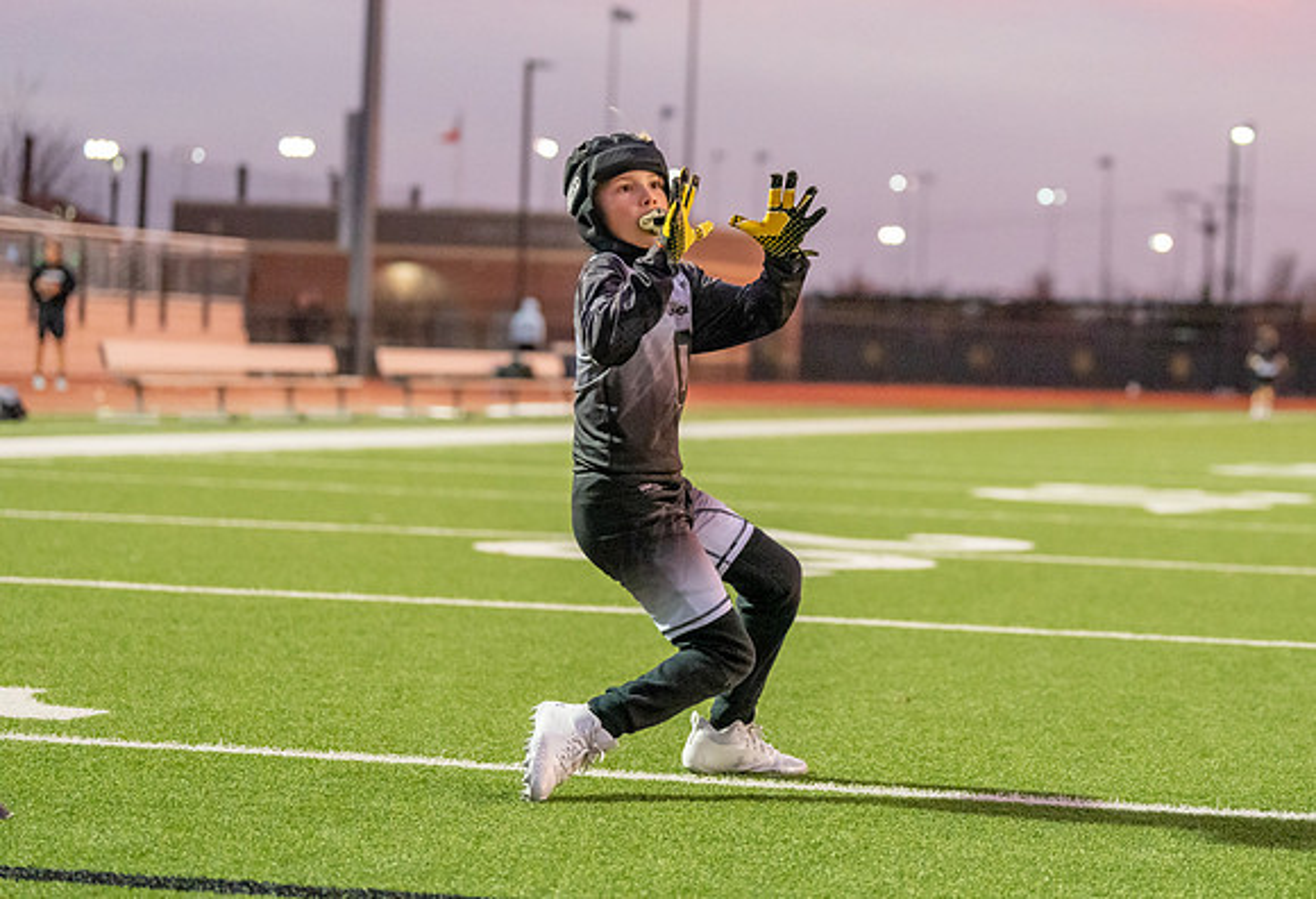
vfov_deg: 12.9
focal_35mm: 108
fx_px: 3970
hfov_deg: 18.8
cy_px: 332
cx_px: 851
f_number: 2.8
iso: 4000
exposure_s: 1/1000
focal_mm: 84
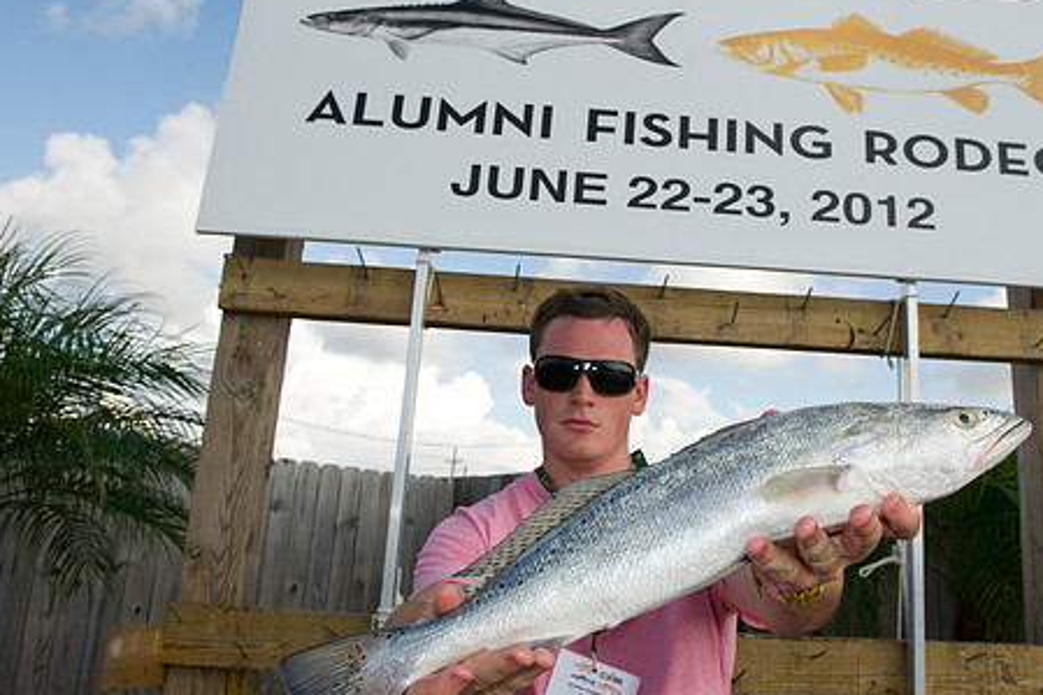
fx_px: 898
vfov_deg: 42.2
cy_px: 307
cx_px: 632
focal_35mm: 31
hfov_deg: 59.7
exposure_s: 1/250
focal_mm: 24
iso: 200
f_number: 8
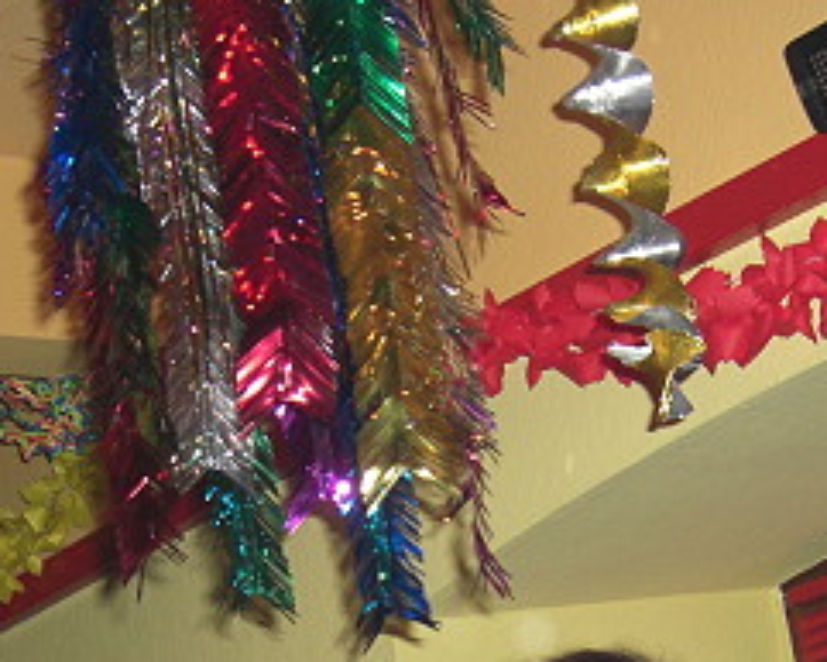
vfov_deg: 16.0
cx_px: 530
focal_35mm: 93
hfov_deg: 20.5
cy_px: 758
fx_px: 2277
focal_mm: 7.9
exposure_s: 1/60
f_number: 2.8
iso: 200
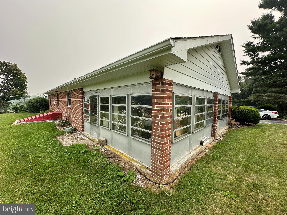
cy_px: 108
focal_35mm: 14
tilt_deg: -3.5
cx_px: 144
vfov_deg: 85.7
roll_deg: -0.2
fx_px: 116
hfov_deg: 102.1
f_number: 2.2
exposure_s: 1/654
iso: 40
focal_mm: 2.22
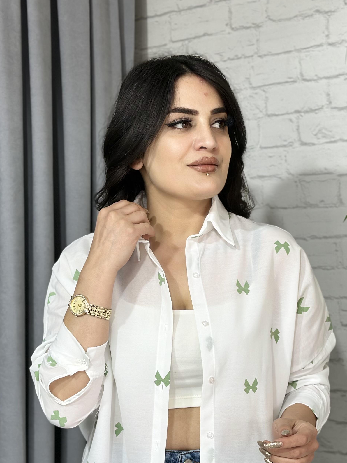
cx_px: 180
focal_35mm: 77
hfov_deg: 19.1
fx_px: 1029
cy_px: 334
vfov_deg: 25.1
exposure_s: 1/100
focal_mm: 6.86
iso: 64
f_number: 1.78
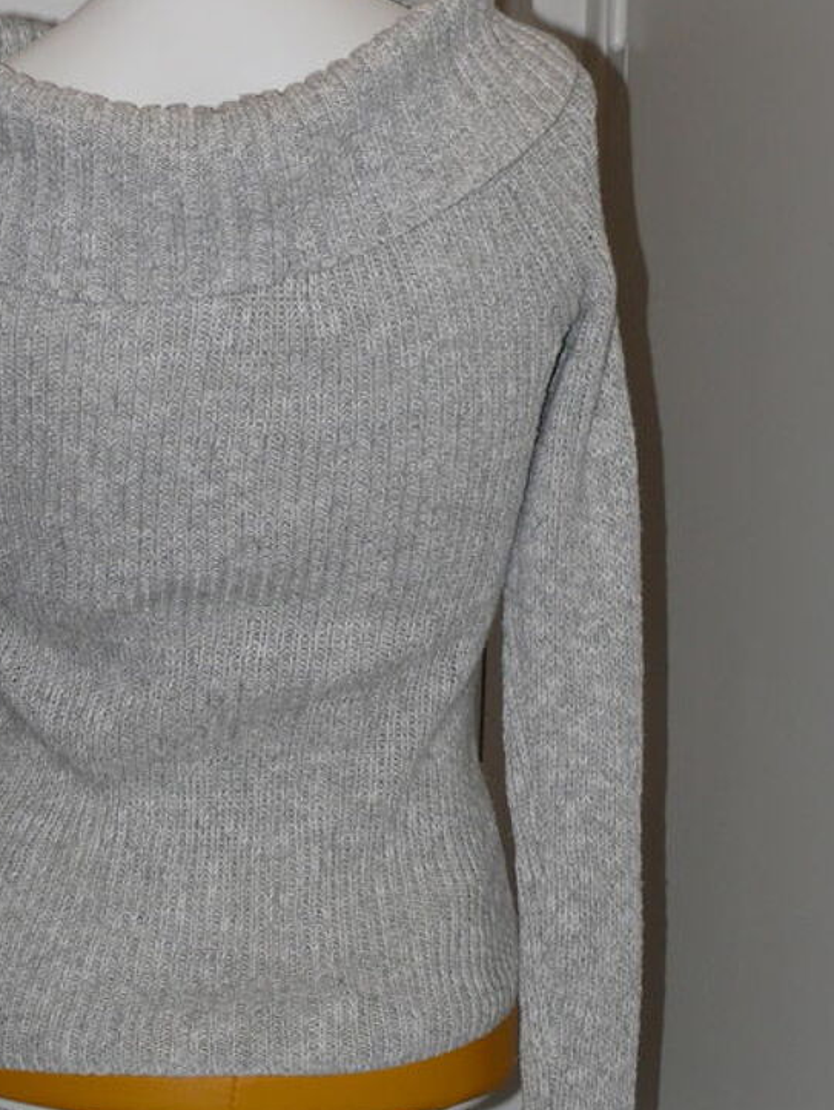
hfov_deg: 11.5
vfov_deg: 15.3
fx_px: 4140
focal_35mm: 129
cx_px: 204
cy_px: 394
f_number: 3.2
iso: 100
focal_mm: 11.8
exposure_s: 1/30
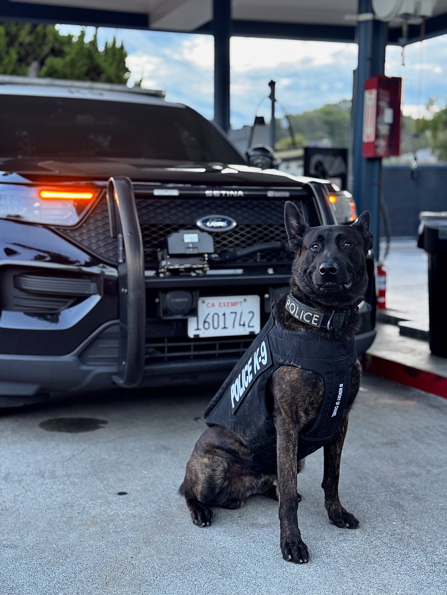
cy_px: 298
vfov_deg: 39.7
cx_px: 224
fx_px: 826
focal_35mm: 48
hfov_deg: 30.3
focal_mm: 6.76
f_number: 1.78
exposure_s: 1/33
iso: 400
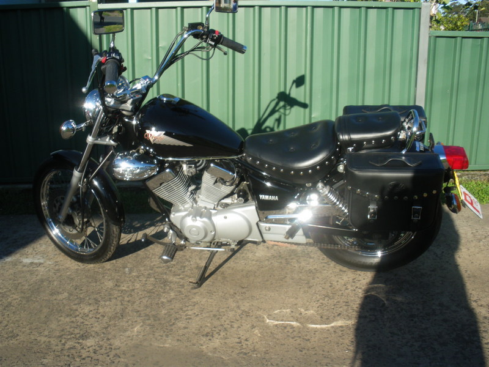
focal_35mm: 36
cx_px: 244
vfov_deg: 39.7
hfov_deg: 51.4
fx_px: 509
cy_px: 184
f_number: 5.4
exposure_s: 1/160
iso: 64
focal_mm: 6.3
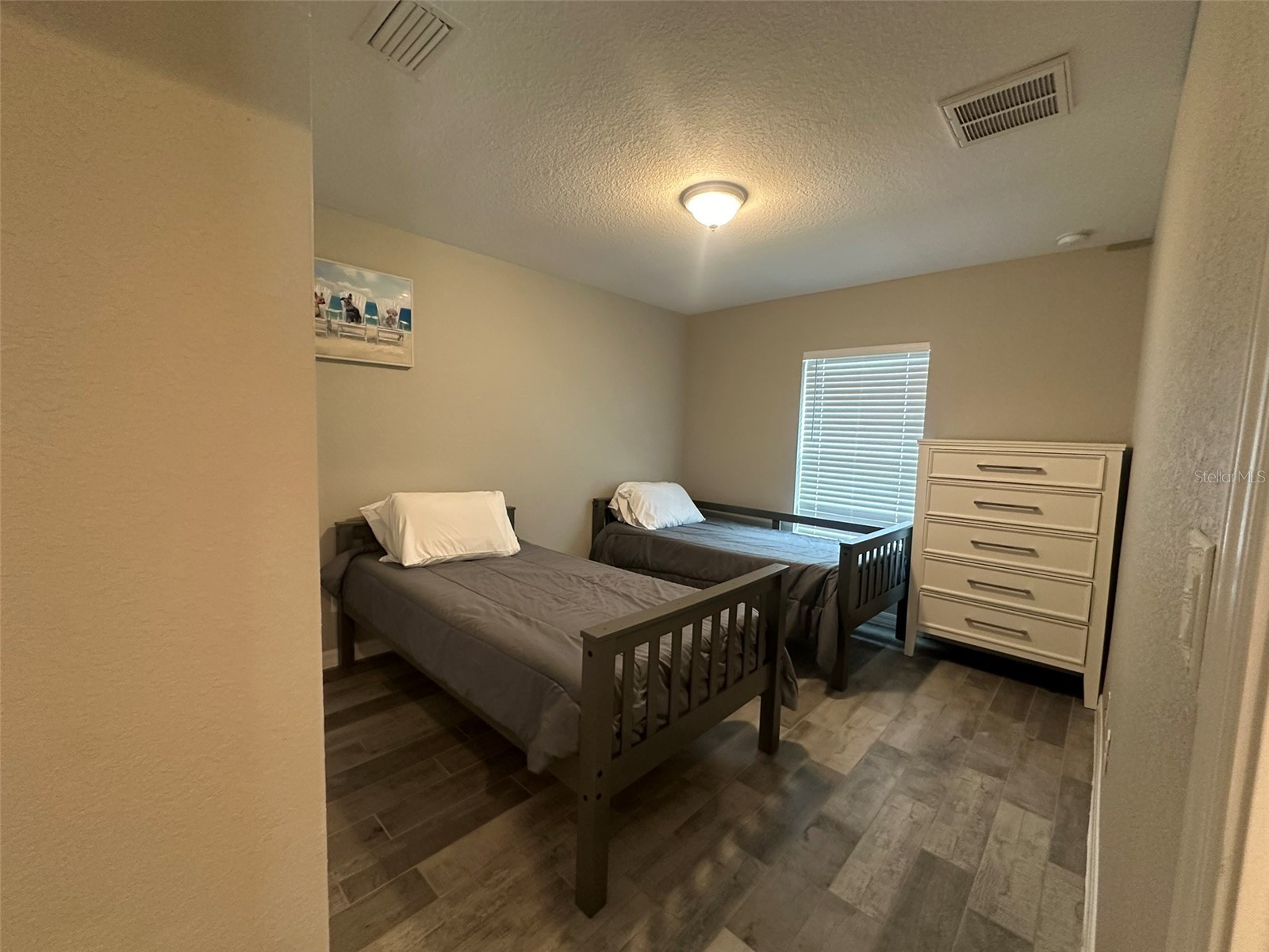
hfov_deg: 102.1
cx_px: 634
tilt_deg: -4.0
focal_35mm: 14
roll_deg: -1.7
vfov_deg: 85.7
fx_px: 513
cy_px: 476
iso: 320
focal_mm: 2.22
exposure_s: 1/60
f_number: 2.2
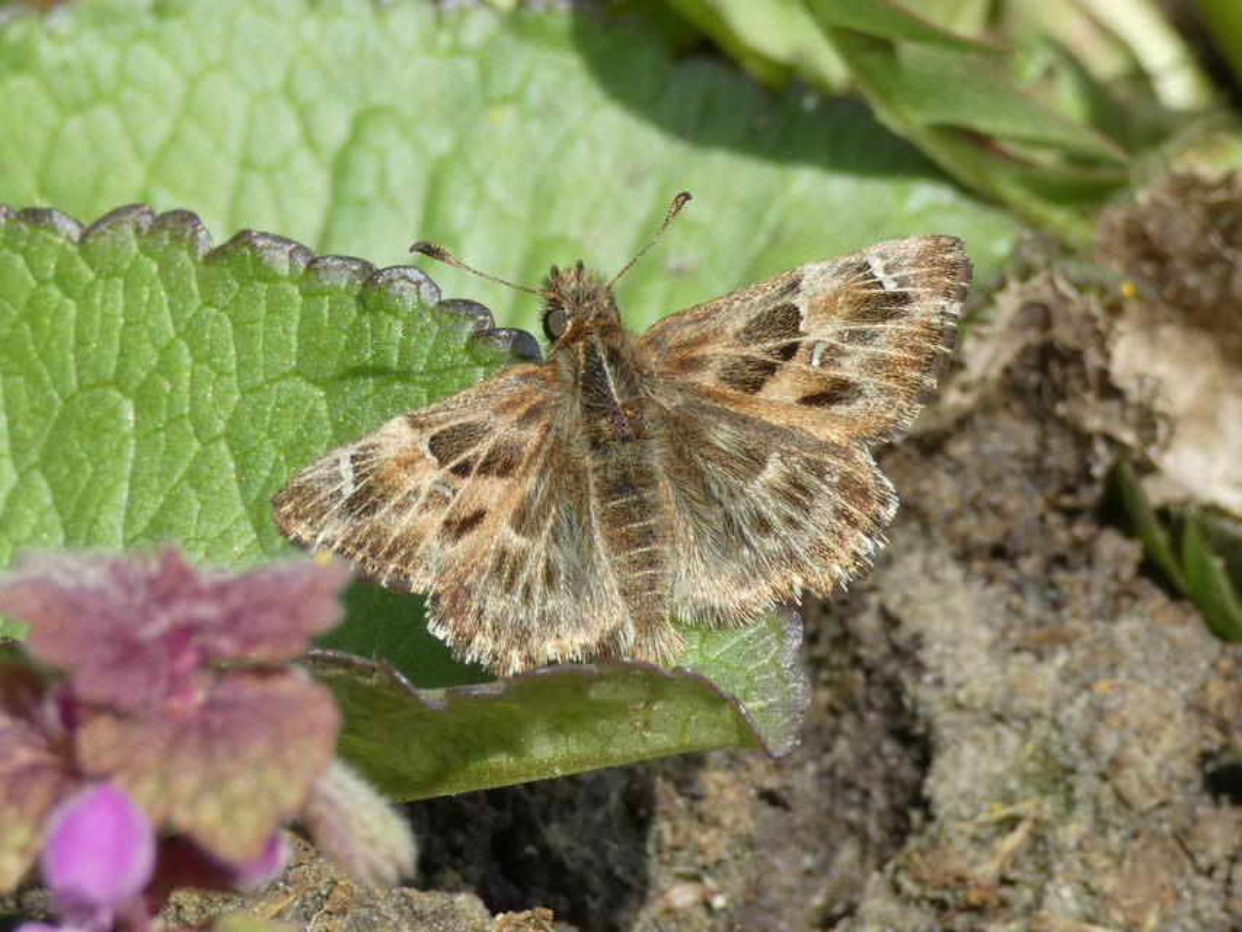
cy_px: 466
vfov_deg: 12.9
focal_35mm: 115
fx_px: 4127
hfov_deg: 17.1
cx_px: 621
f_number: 5
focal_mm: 20.5
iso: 80
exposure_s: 1/125
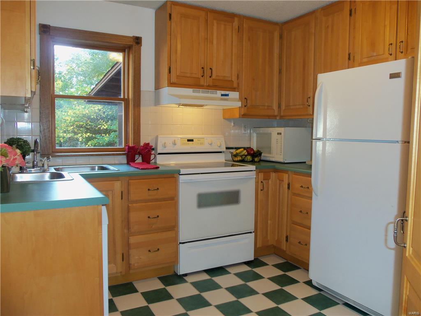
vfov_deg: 48.2
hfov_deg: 61.7
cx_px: 210
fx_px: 353
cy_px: 158
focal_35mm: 29
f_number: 3.4
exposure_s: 1/30
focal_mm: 5.2
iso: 100
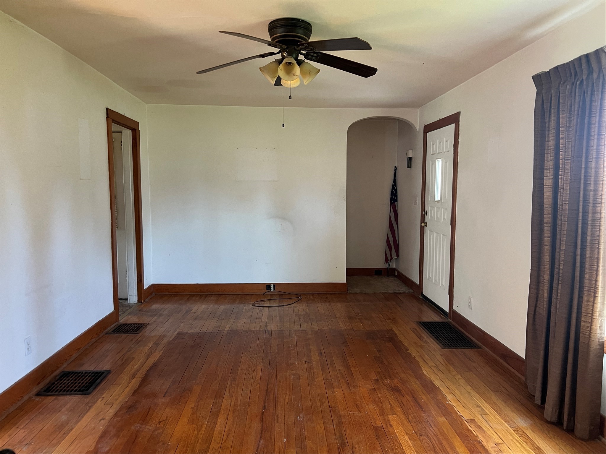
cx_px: 303
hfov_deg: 67.3
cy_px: 227
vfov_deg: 53.1
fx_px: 455
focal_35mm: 26
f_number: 1.5
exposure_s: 1/60
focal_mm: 5.7
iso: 250
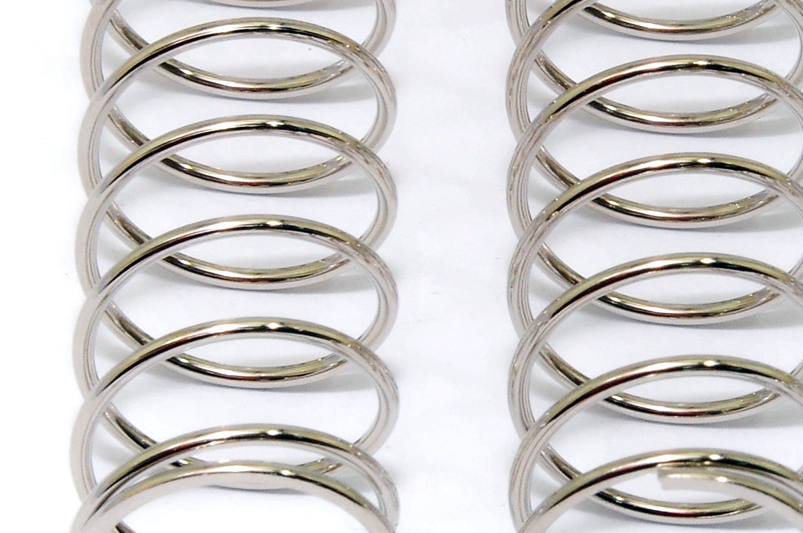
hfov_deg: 5.0
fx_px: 9202
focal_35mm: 413
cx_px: 873
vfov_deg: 3.3
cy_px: 71
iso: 400
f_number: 20
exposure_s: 1/60
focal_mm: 80
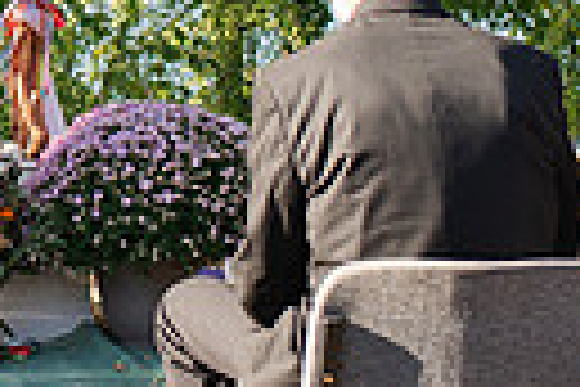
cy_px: -9
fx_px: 2545
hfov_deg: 12.5
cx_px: -207
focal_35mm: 158
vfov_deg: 8.6
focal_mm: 35
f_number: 3.5
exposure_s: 1/1000
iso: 360
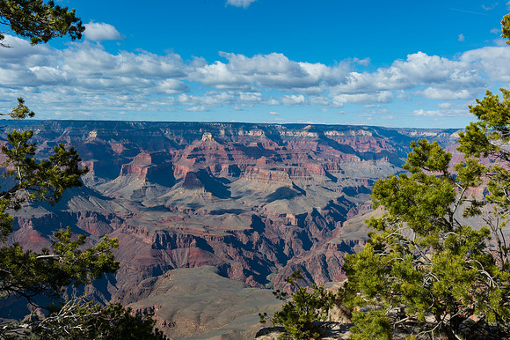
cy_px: 170
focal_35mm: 38
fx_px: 538
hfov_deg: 50.7
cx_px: 255
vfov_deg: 35.0
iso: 180
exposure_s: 1/200
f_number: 16
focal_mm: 38
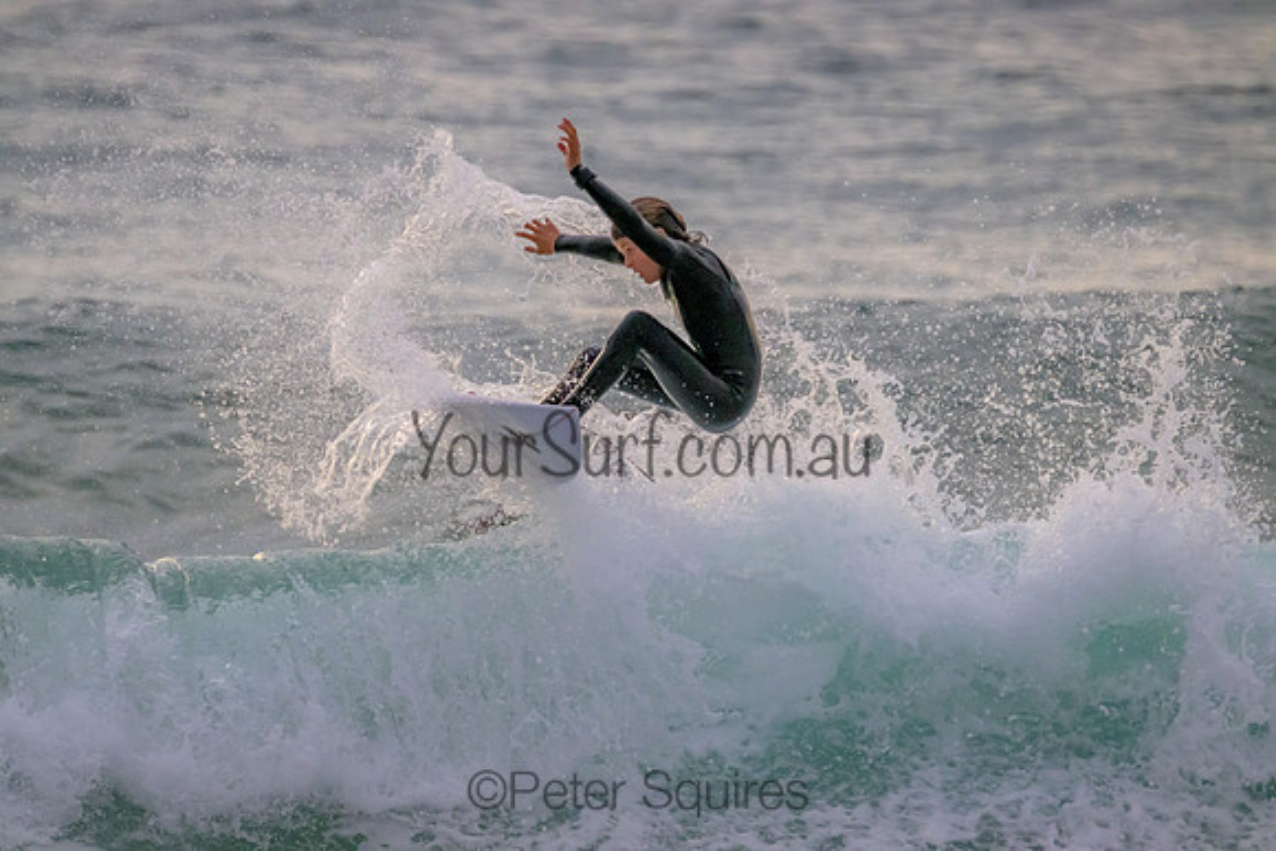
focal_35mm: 800
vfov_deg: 1.7
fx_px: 28361
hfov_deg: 2.6
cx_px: 638
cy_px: 426
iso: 7200
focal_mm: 800
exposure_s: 1/2000
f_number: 11
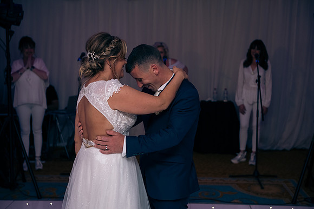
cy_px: 104
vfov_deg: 23.4
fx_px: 506
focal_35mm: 58
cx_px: 157
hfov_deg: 34.5
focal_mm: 58
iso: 800
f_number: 3.5
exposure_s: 1/160
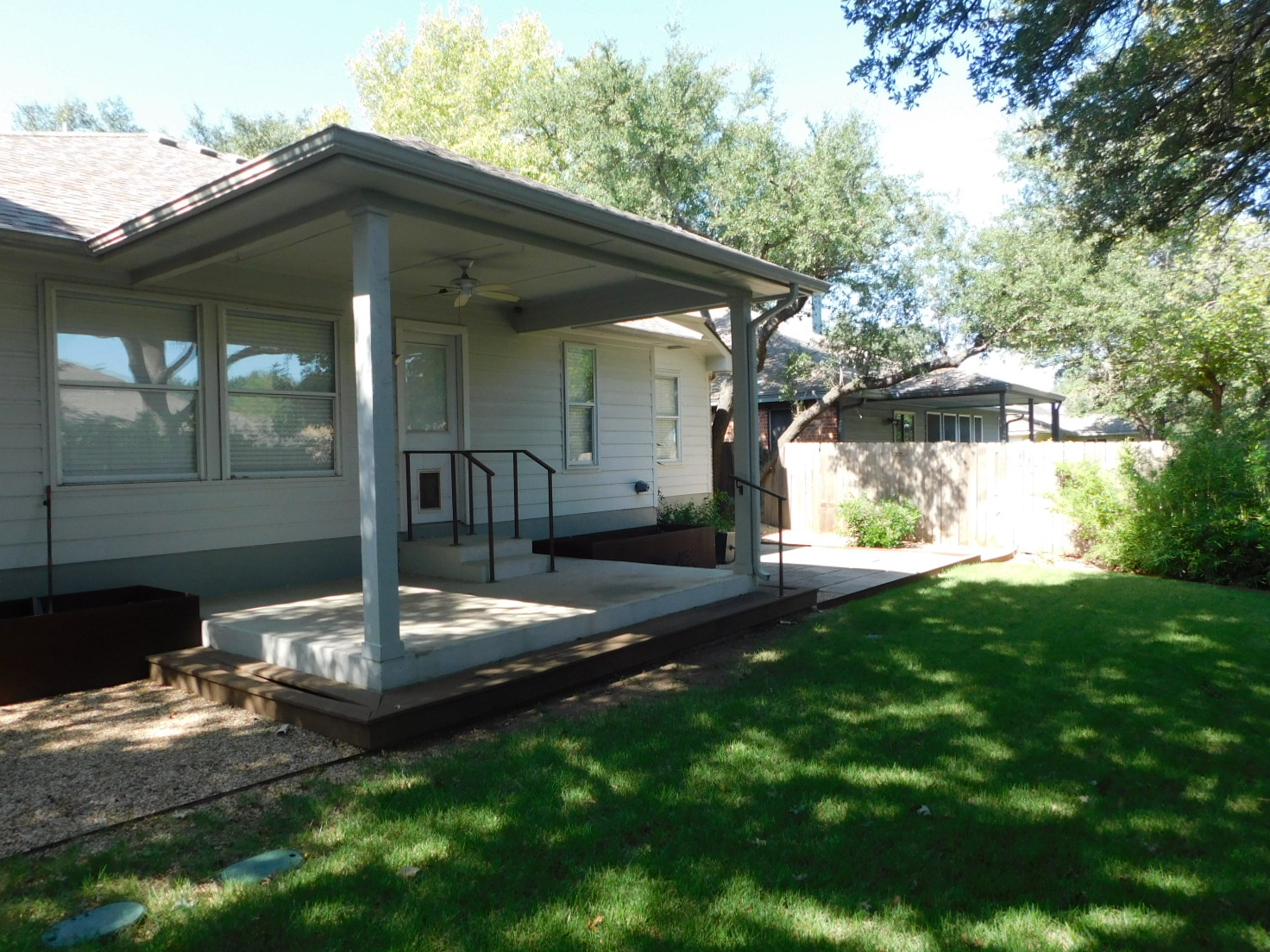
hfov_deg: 69.3
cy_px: 485
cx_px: 592
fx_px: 917
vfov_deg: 54.9
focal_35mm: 25
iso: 125
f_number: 3
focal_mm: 4
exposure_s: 1/320
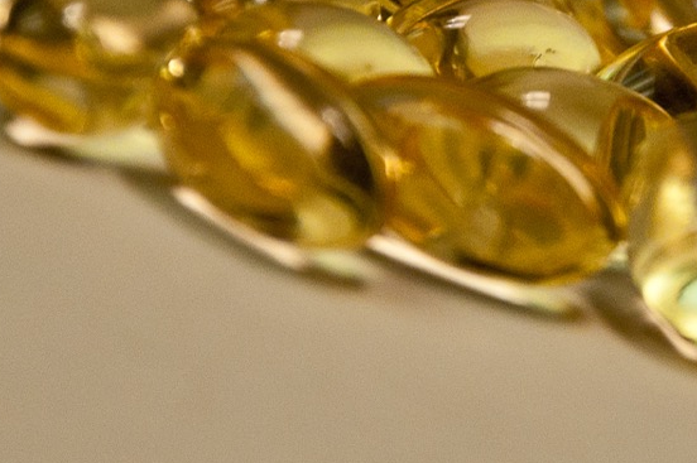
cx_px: 542
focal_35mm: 308
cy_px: 64
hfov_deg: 6.7
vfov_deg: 4.5
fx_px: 5957
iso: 800
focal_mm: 105
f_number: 5.6
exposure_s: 1/60
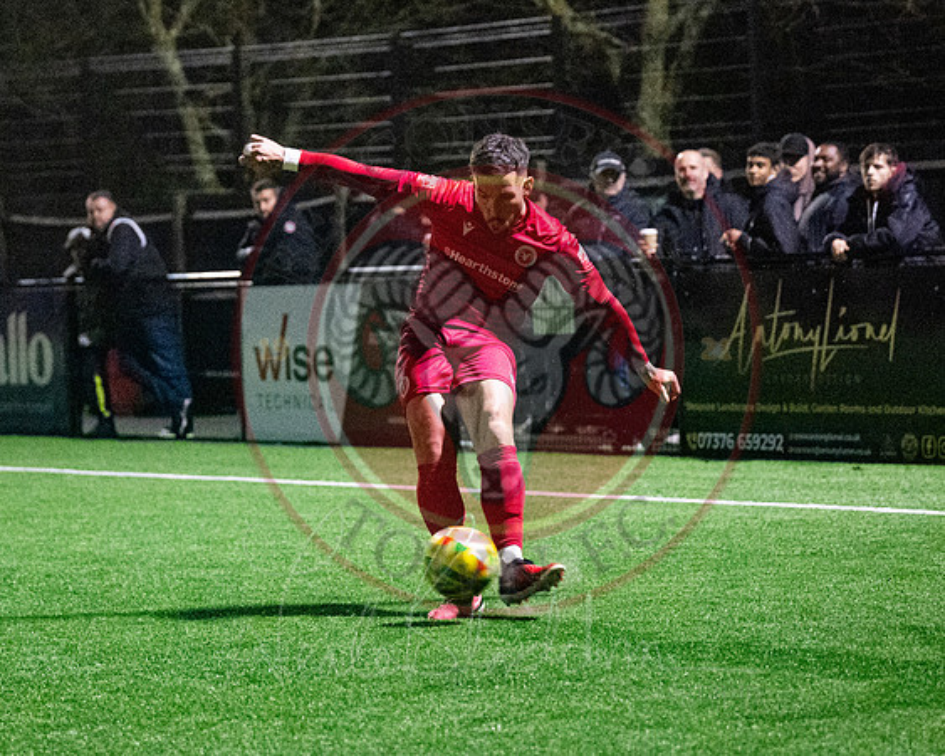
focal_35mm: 157
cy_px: 348
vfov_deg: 9.8
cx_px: 492
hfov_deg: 12.3
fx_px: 4398
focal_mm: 81
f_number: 2.8
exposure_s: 1/1000
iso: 8000
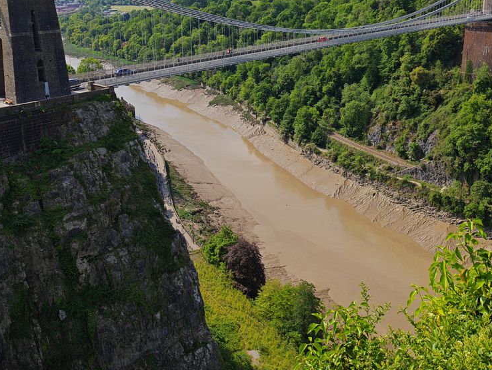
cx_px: 269
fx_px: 554
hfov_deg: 47.8
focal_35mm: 39
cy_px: 72
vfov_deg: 35.6
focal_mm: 6.12
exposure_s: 1/1000
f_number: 1.9
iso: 50
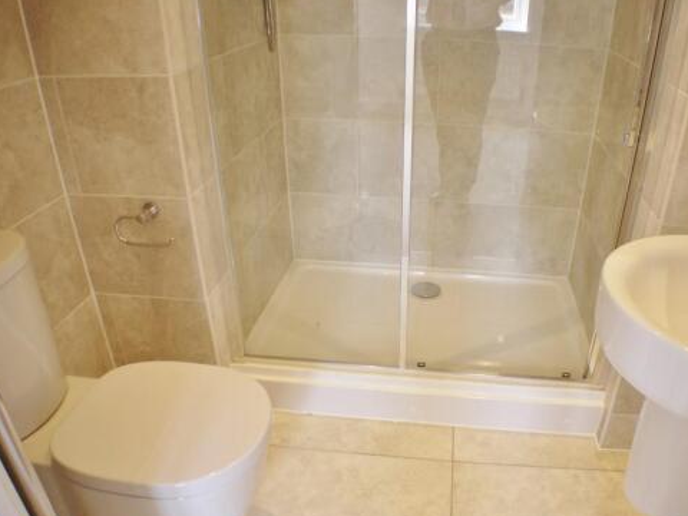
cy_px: 299
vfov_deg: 41.7
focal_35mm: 34
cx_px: 409
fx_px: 676
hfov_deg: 53.6
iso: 125
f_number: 3.5
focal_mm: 14
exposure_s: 1/30
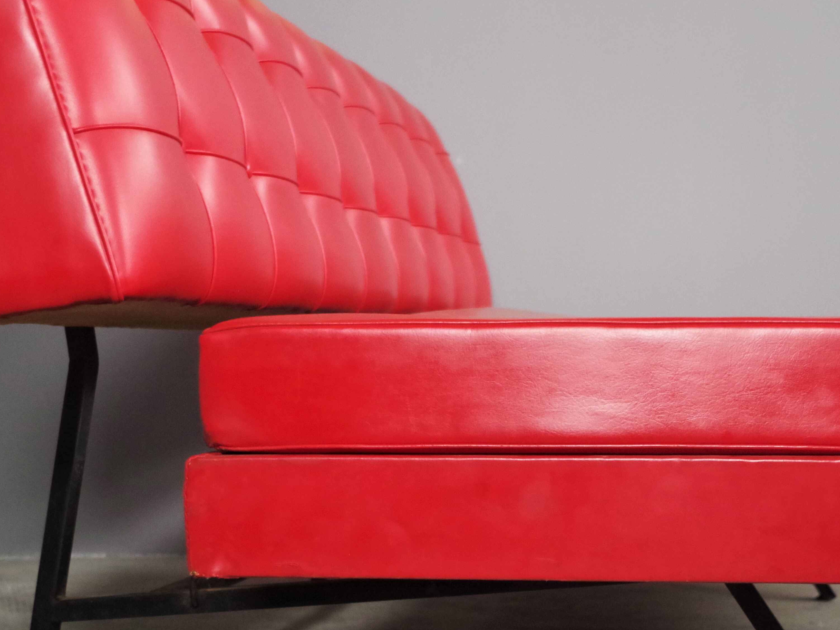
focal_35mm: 78
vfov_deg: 18.9
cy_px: 330
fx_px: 1893
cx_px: 495
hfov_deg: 25.0
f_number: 4
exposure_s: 1/60
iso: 1600
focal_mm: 28.13
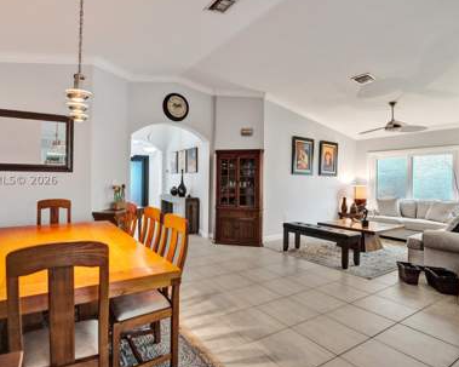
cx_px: 191
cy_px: 179
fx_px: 258
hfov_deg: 82.6
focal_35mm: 19
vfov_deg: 70.8
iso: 3200
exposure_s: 1/200
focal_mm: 16
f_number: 4.5
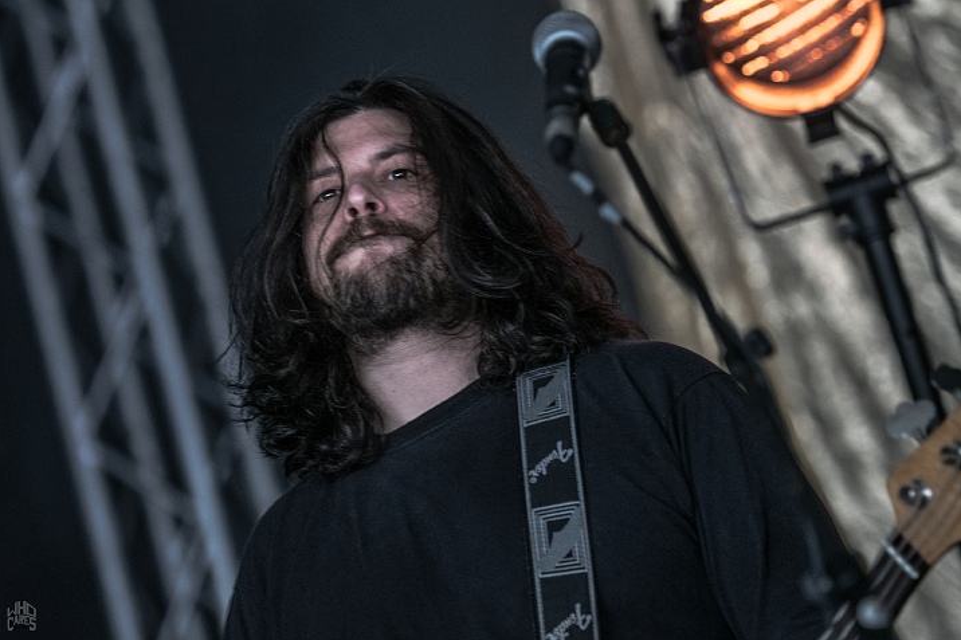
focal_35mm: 181
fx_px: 4830
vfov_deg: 7.6
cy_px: 321
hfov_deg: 11.4
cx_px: 480
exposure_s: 1/100
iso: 800
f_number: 2.8
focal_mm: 120
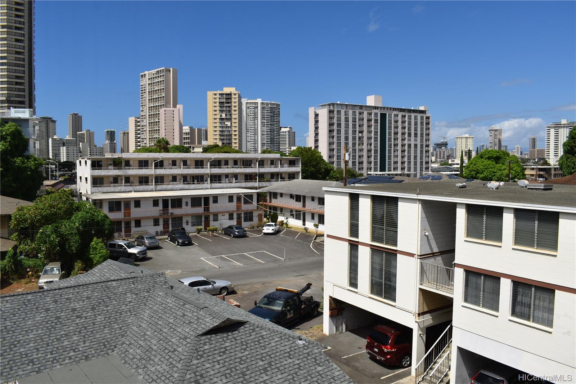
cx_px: 288
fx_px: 432
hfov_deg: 67.4
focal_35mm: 27
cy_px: 192
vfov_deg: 47.9
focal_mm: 18
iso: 100
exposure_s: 1/250
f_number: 8
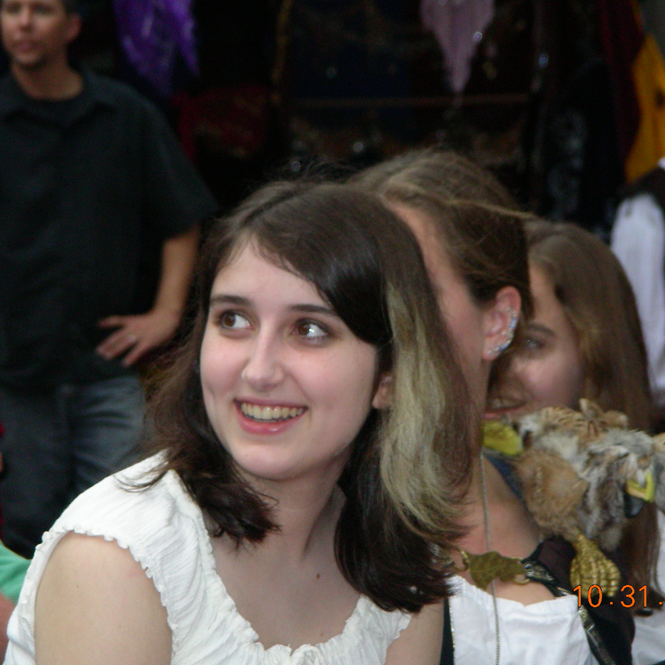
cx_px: 352
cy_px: 333
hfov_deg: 8.6
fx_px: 4412
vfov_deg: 8.6
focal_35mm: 203
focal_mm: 28.7
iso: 170
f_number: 3.5
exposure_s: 1/204
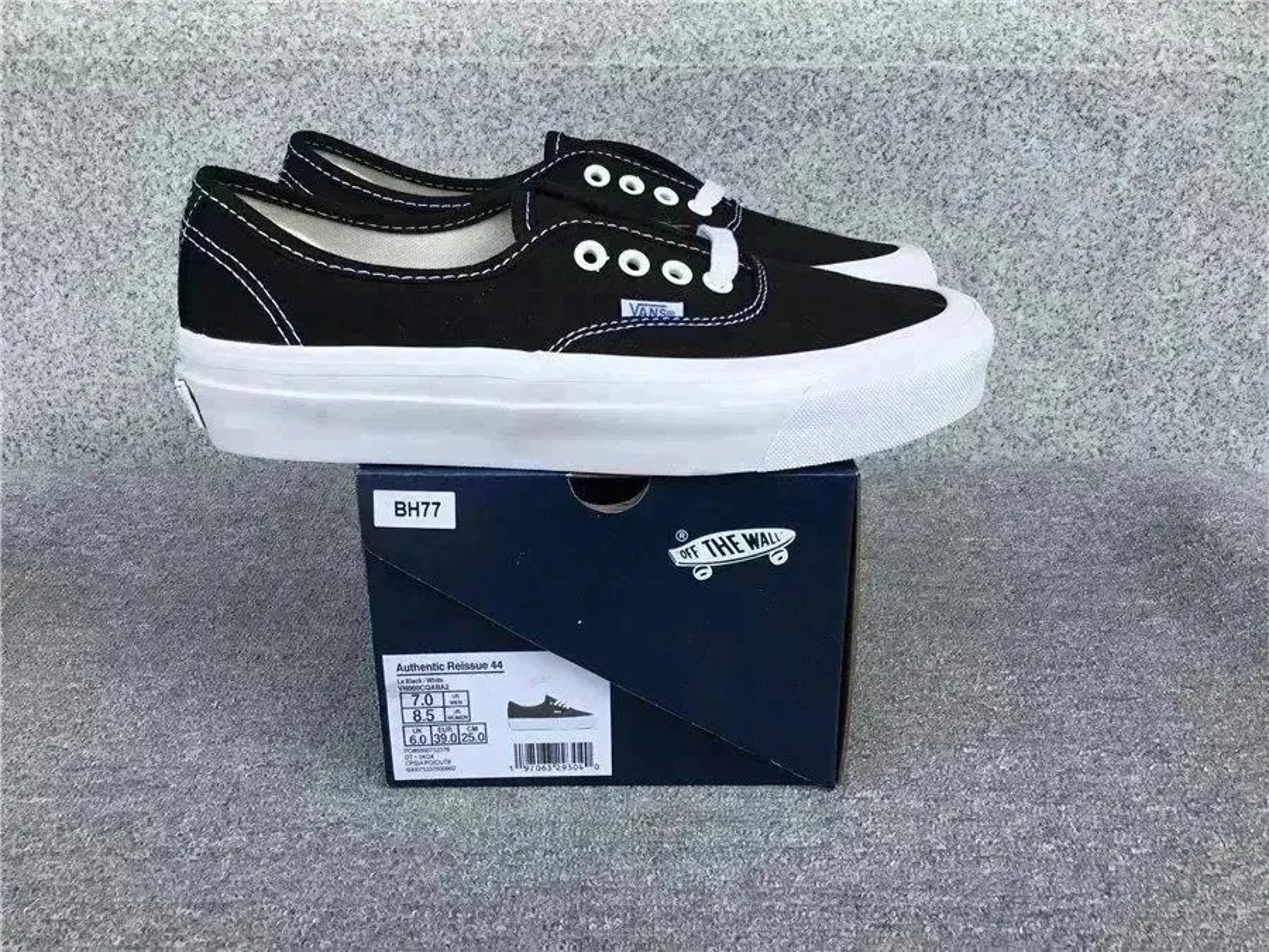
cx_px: 634
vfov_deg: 45.4
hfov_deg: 58.4
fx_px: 1136
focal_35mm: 31
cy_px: 476
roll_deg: -0.4
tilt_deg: -21.8
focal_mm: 3.3
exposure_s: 1/367
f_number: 2.4
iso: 25
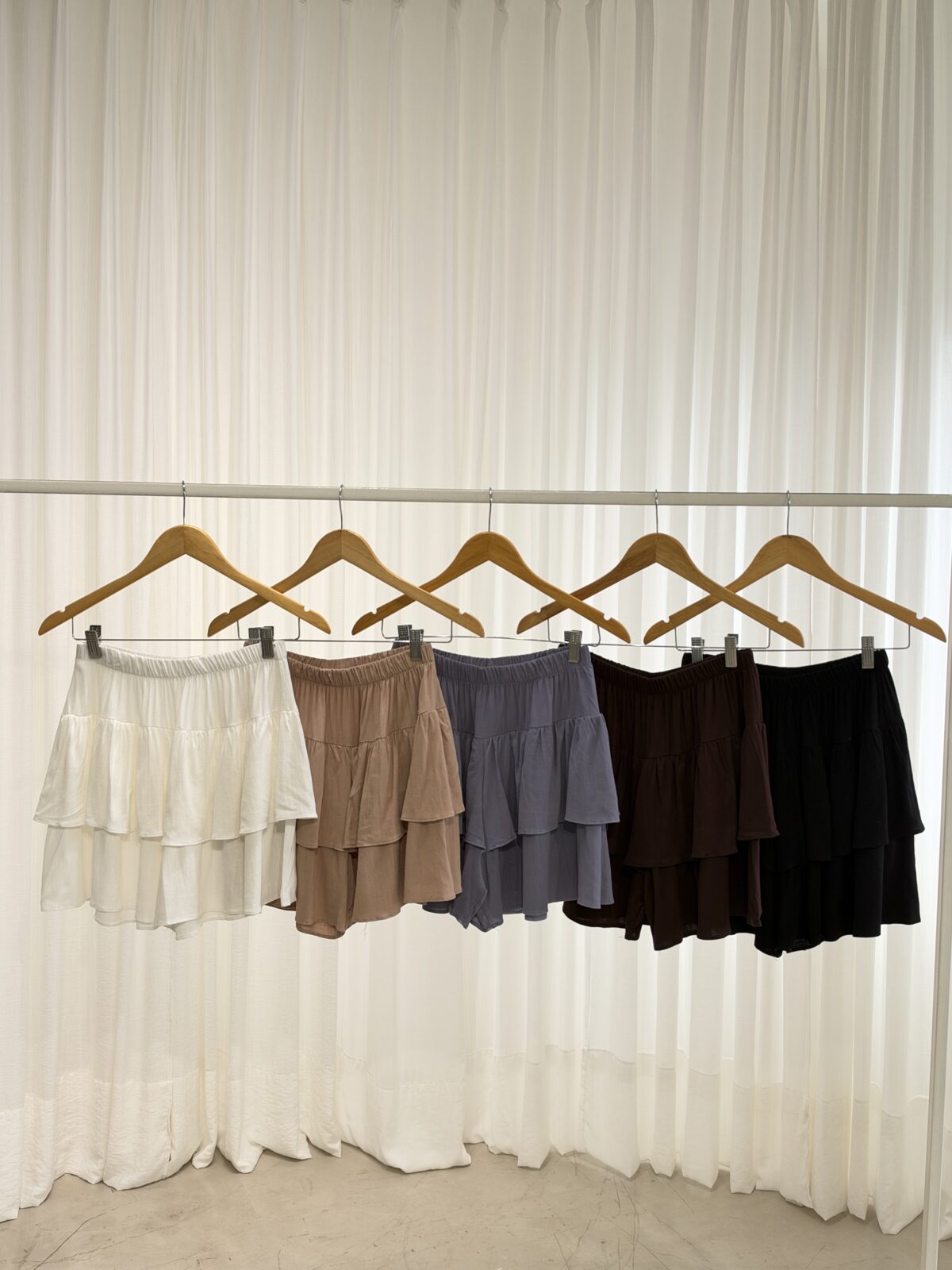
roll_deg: -1.2
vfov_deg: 52.6
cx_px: 476
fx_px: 1283
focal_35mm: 35
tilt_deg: -2.1
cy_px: 635
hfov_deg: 40.7
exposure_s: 1/121
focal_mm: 6.93
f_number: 1.8
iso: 125
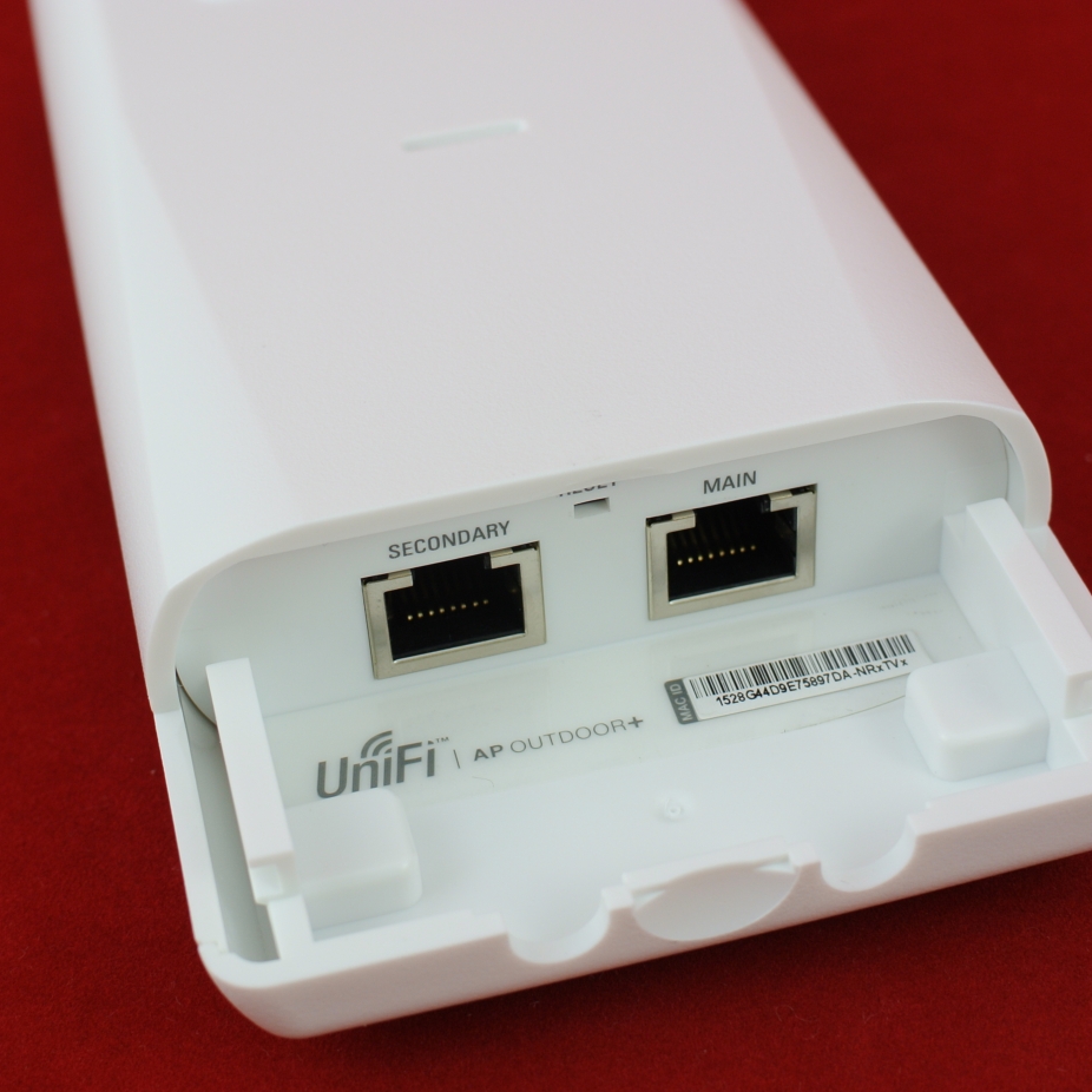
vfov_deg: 27.3
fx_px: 2248
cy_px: 548
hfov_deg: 27.3
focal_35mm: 63
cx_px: 564
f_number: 4.5
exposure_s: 1/5
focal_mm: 18.5
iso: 100
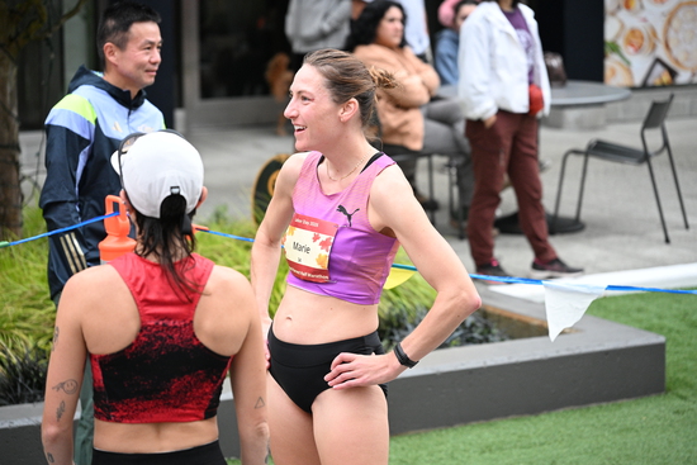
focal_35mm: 120
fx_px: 2324
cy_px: 232
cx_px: 348
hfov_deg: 17.1
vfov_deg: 11.4
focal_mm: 120
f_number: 4
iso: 2500
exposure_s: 1/500
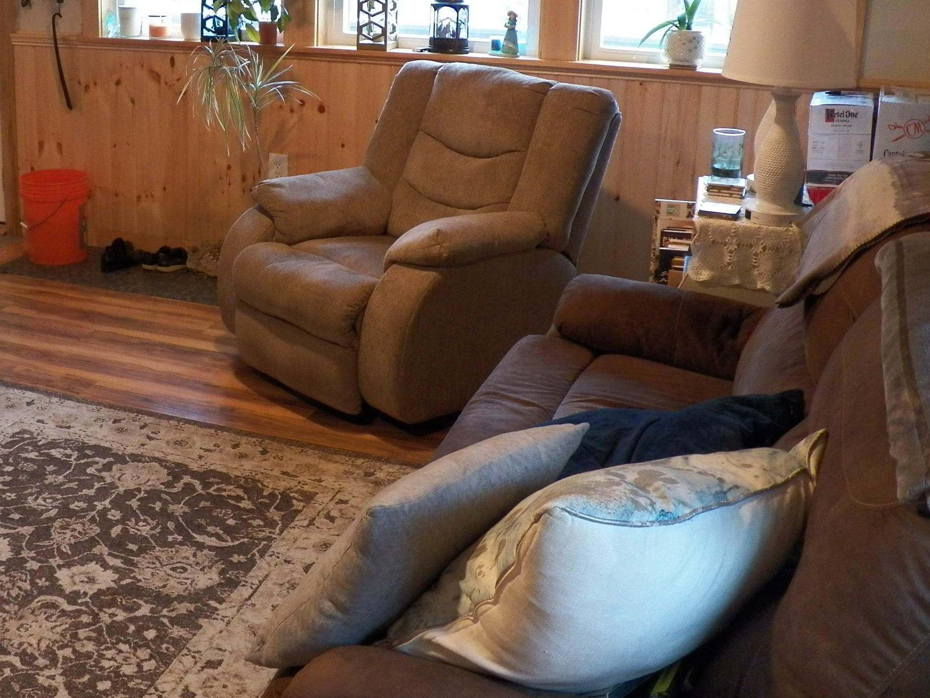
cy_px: 230
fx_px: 1209
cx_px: 251
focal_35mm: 45
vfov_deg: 31.9
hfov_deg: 41.0
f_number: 2.8
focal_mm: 4.9
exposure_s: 1/30
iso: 320
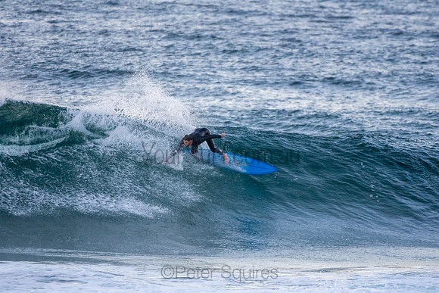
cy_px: 146
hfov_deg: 2.7
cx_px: 220
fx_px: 9148
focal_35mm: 750
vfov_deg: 1.8
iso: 1800
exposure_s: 1/1250
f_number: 5.6
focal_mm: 500
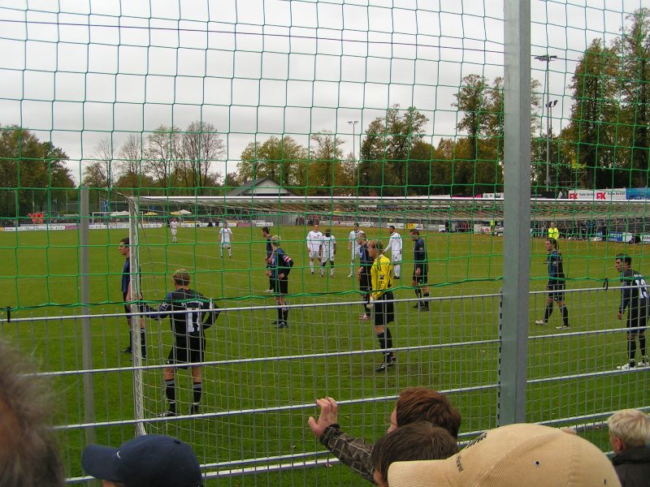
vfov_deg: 37.7
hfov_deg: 49.0
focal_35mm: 38
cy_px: 244
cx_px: 325
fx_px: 714
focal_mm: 5.8
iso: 50
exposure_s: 1/80
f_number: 4
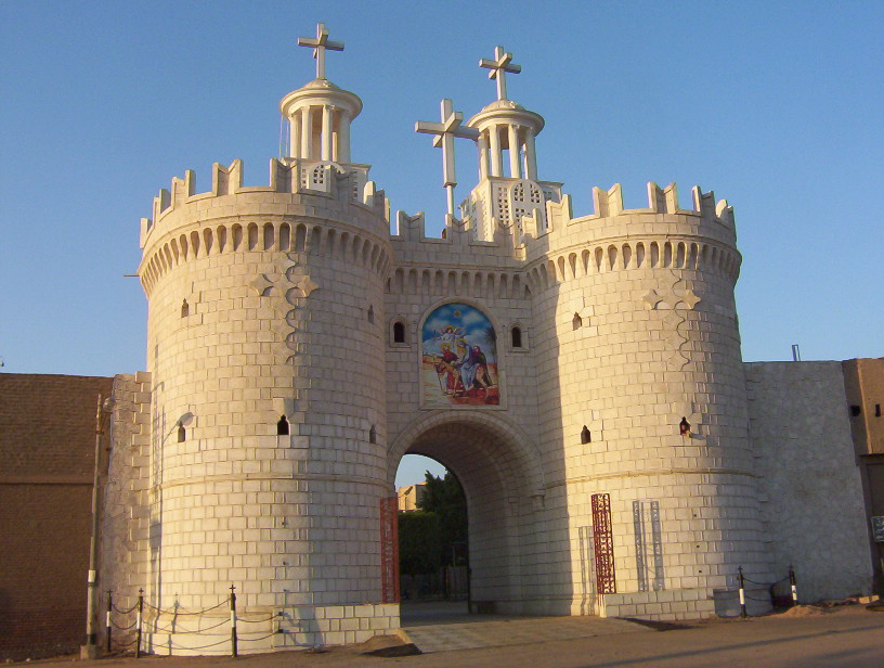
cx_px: 442
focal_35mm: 36
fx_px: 922
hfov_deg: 51.2
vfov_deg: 39.8
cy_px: 334
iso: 100
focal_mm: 5.54
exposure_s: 1/340
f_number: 5.24
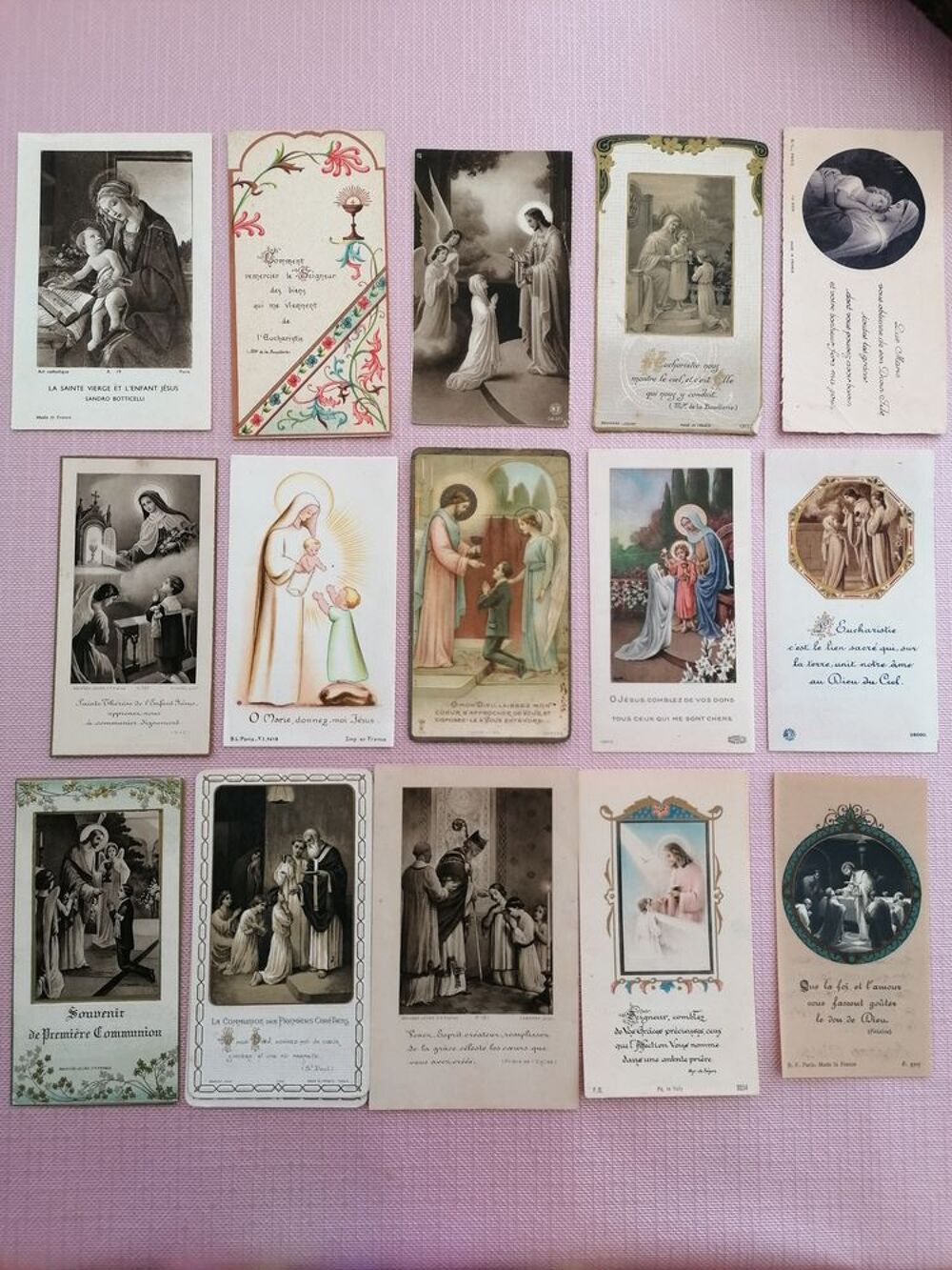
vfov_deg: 65.3
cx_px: 476
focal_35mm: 27
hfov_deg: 51.4
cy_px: 635
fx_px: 990
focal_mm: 4.75
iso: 64
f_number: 1.8
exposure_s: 1/50
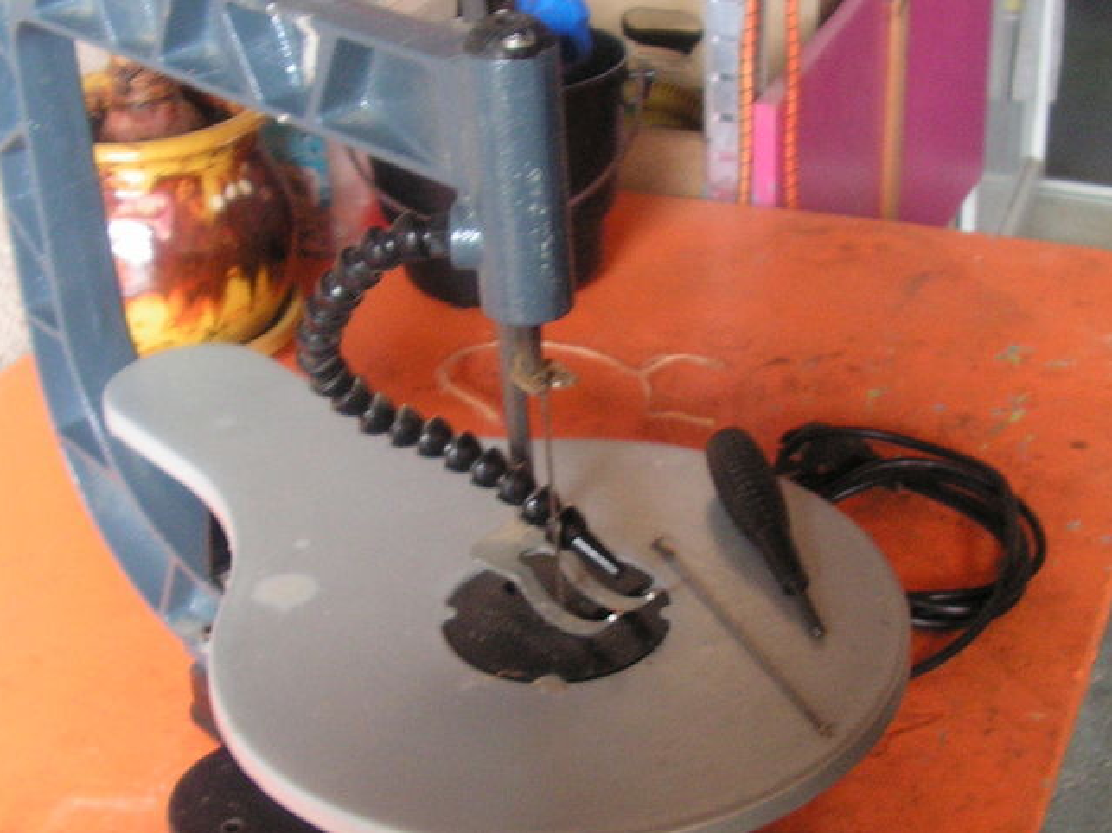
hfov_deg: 34.4
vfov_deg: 26.1
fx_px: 1799
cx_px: 576
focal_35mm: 56
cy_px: 482
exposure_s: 1/40
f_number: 3.2
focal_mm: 6
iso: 160
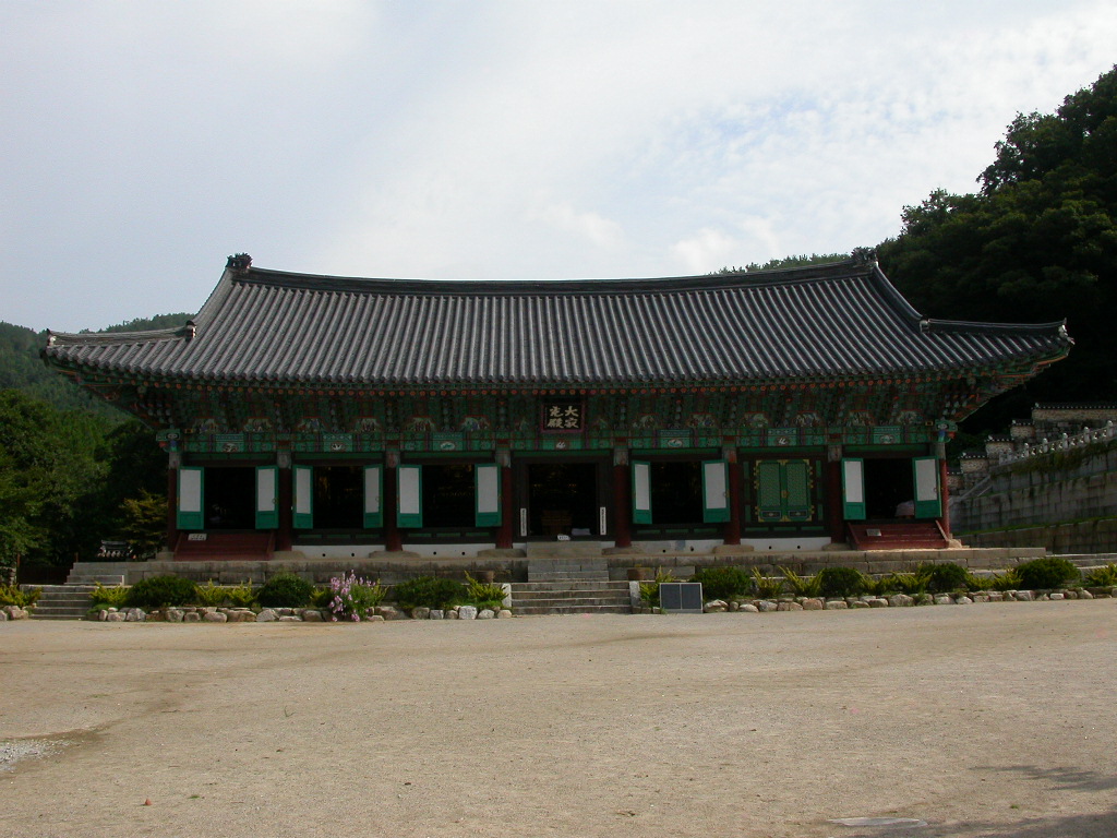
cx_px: 558
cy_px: 419
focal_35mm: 38
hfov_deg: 49.0
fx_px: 1226
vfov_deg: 37.7
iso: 100
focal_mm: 7.85
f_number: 7.5
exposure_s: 1/468
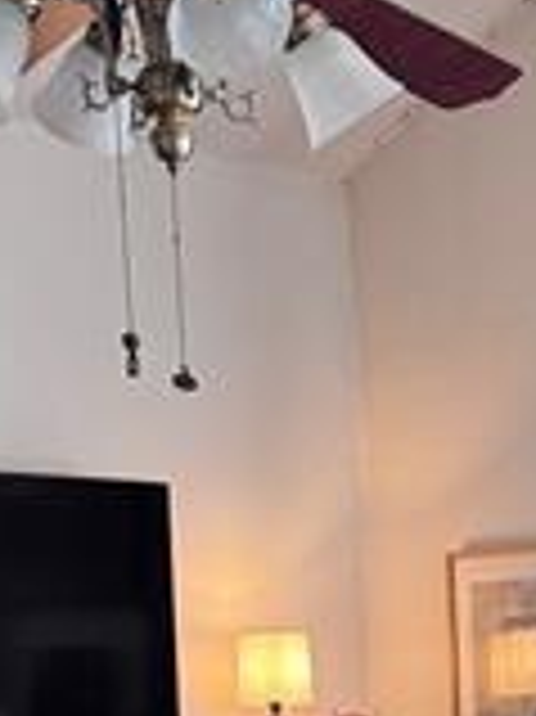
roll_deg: +2.4
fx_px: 2398
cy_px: 1013
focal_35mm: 116
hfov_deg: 12.6
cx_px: 554
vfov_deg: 15.8
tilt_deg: -6.4
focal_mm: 6.76
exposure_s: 1/60
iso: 400
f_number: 1.78
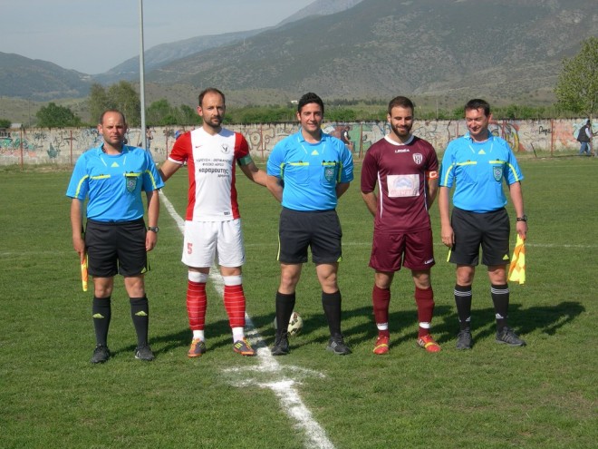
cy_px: 224
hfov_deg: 27.0
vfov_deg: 20.4
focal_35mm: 72
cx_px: 299
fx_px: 1244
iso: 50
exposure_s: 1/380
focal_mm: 14.9
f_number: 6.3
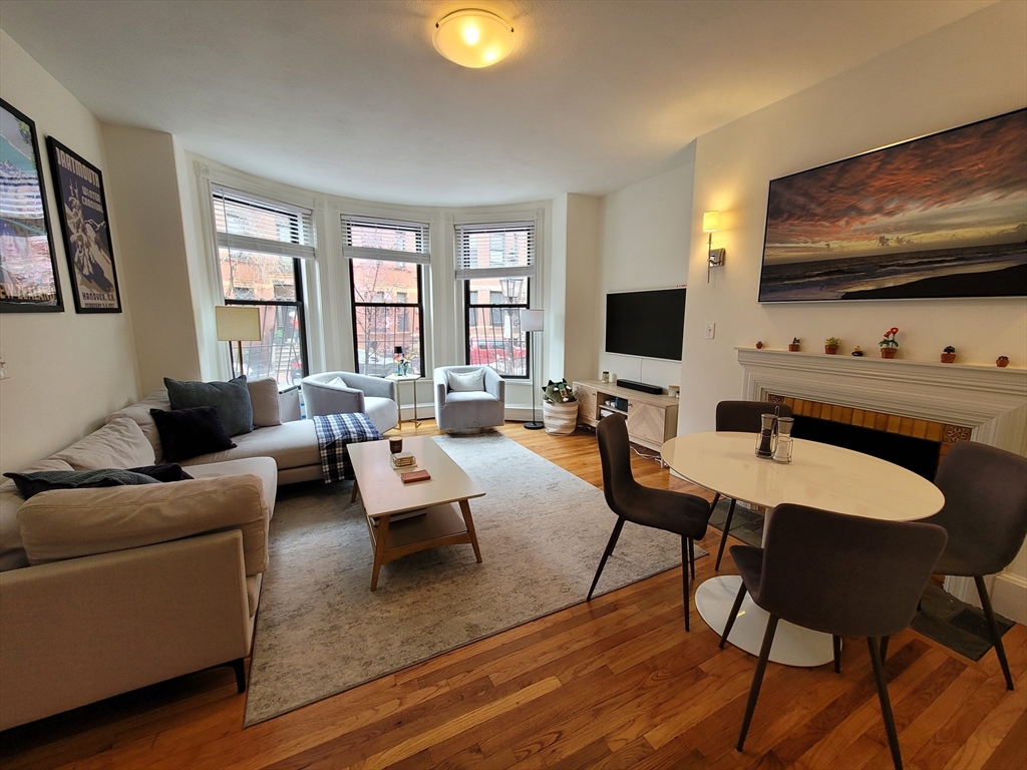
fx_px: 386
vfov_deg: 89.9
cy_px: 385
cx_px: 514
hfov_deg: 106.2
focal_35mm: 13
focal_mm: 2.2
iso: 125
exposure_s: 1/60
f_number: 2.2
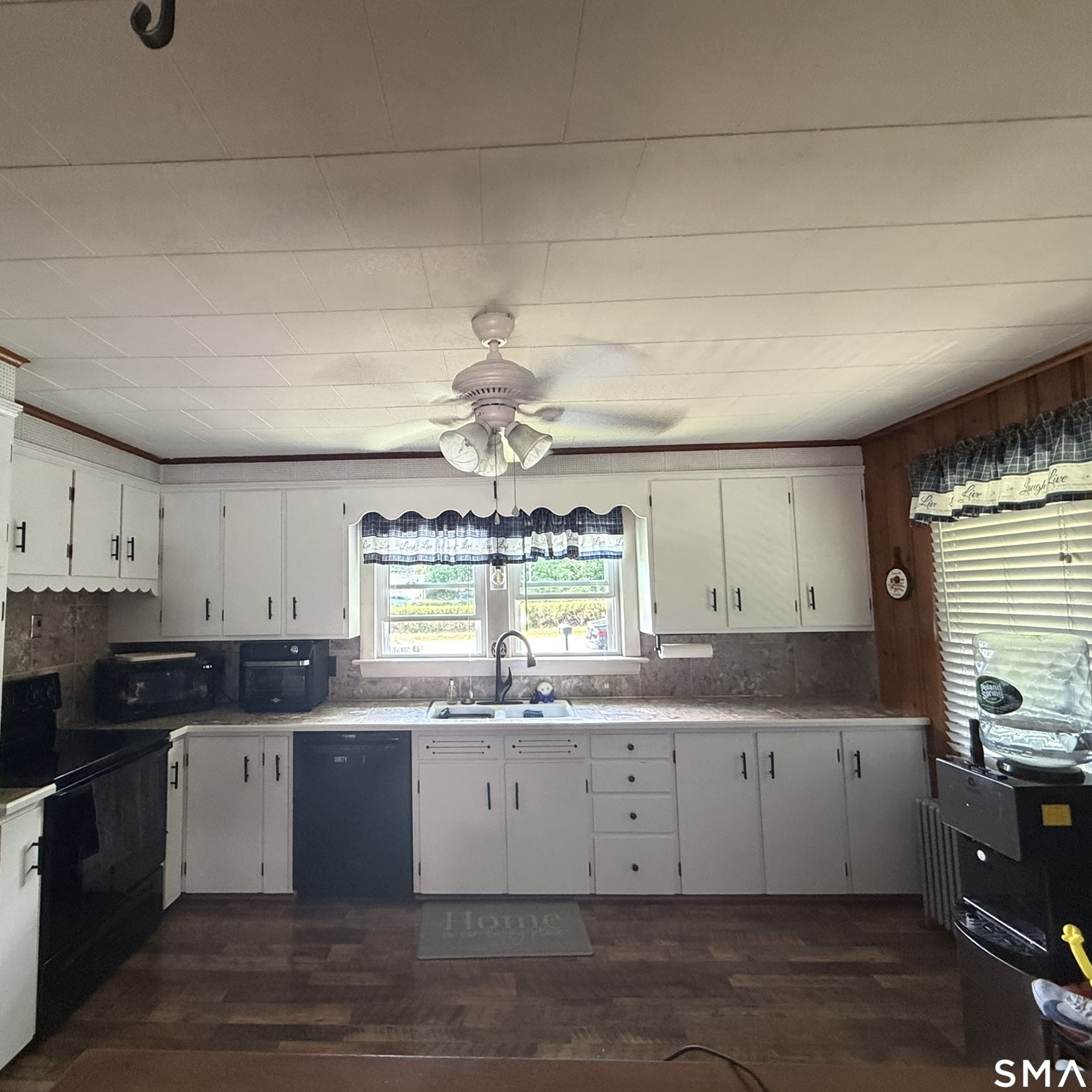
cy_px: 541
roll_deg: +1.7
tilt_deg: +4.1
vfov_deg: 84.0
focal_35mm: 17
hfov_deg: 83.5
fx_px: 607
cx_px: 472
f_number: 2.2
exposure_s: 1/60
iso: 500
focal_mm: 2.22
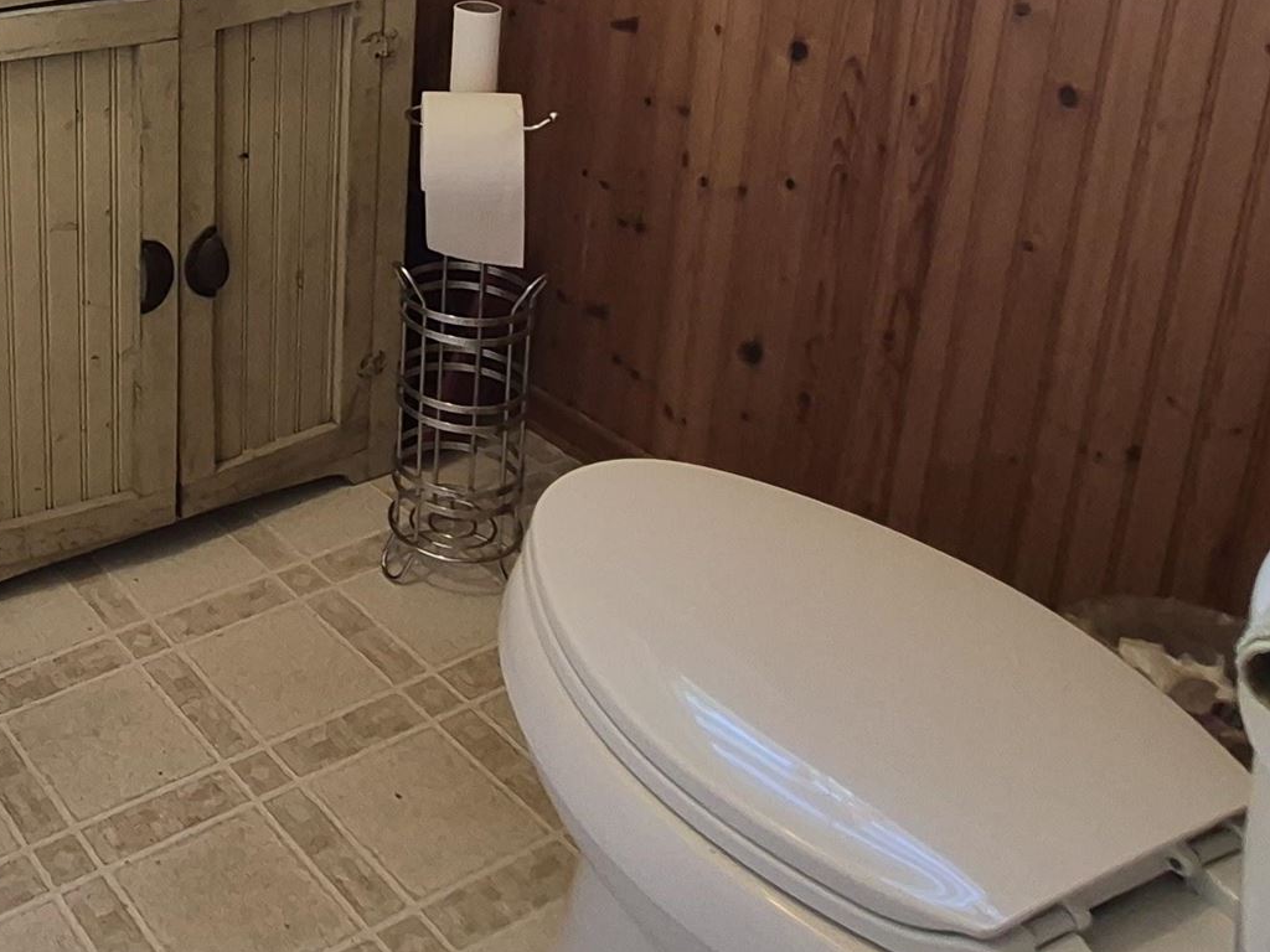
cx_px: 1
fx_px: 1431
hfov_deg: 41.6
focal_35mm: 39
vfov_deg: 34.0
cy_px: 32
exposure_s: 1/60
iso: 250
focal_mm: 1.74
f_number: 2.2
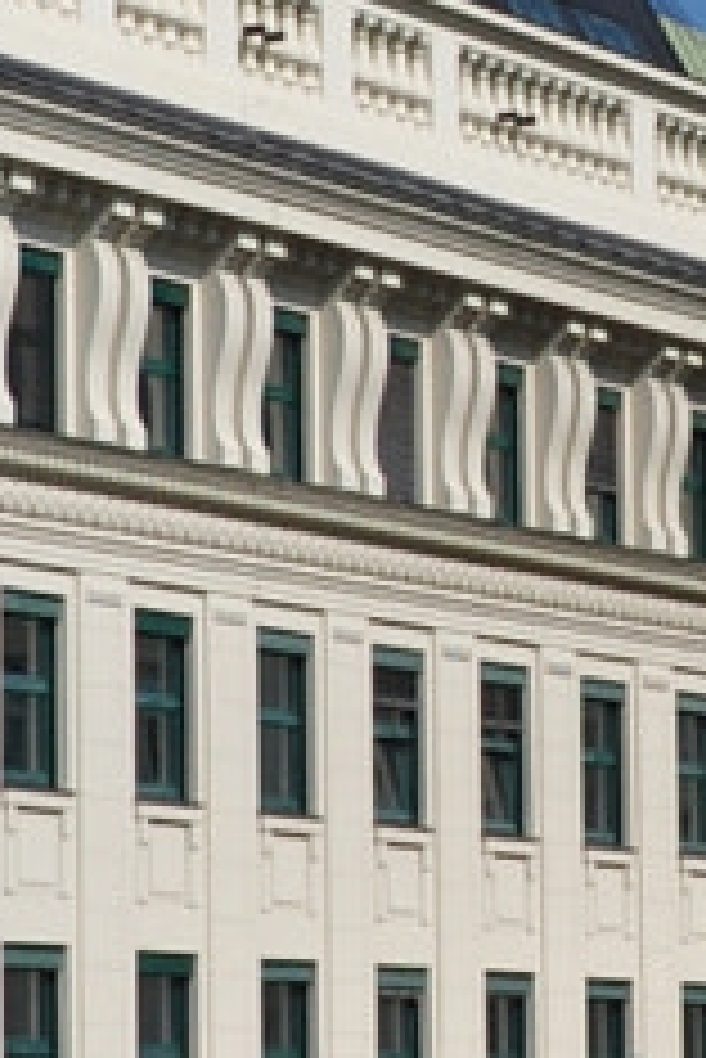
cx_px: 740
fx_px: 7196
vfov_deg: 8.4
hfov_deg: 5.6
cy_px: 194
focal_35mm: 245
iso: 200
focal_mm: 24
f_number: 10
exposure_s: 1/200
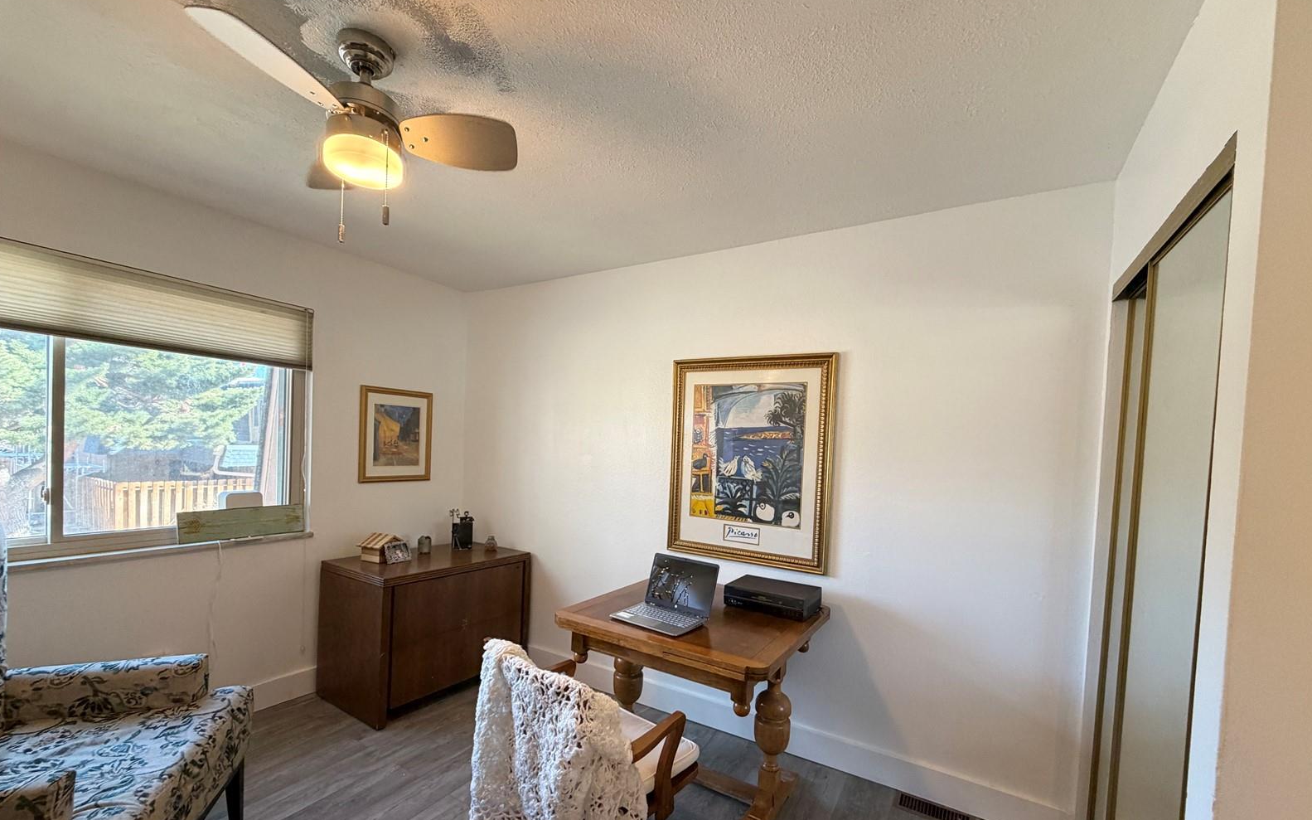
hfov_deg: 101.5
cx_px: 657
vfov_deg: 74.5
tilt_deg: -2.3
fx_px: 536
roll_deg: -2.0
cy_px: 459
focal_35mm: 15
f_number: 2.2
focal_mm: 2.22
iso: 250
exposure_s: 1/60
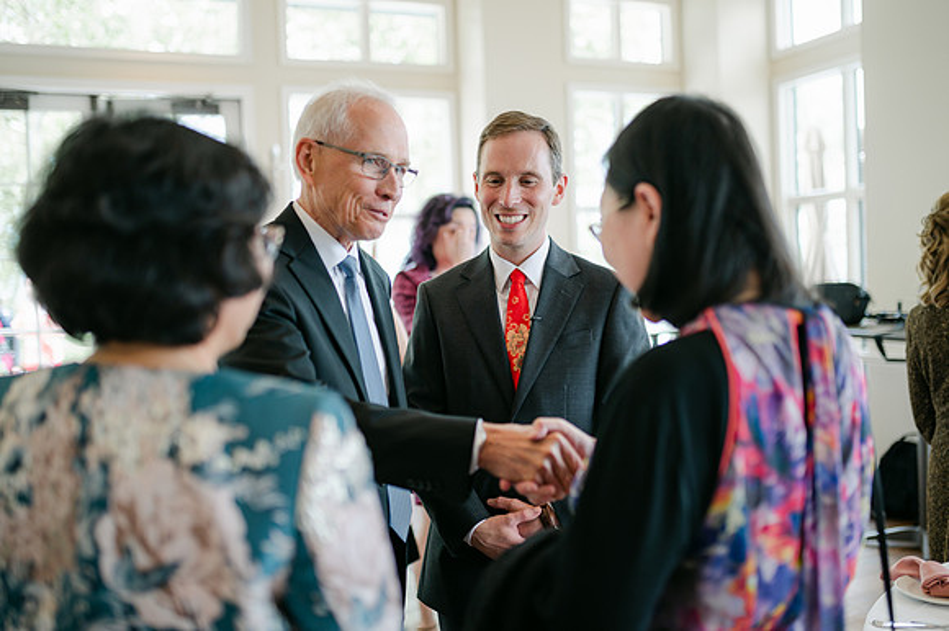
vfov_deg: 36.8
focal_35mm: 36
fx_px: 949
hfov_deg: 53.1
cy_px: 309
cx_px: 485
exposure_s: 1/500
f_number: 1.4
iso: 100
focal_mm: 35
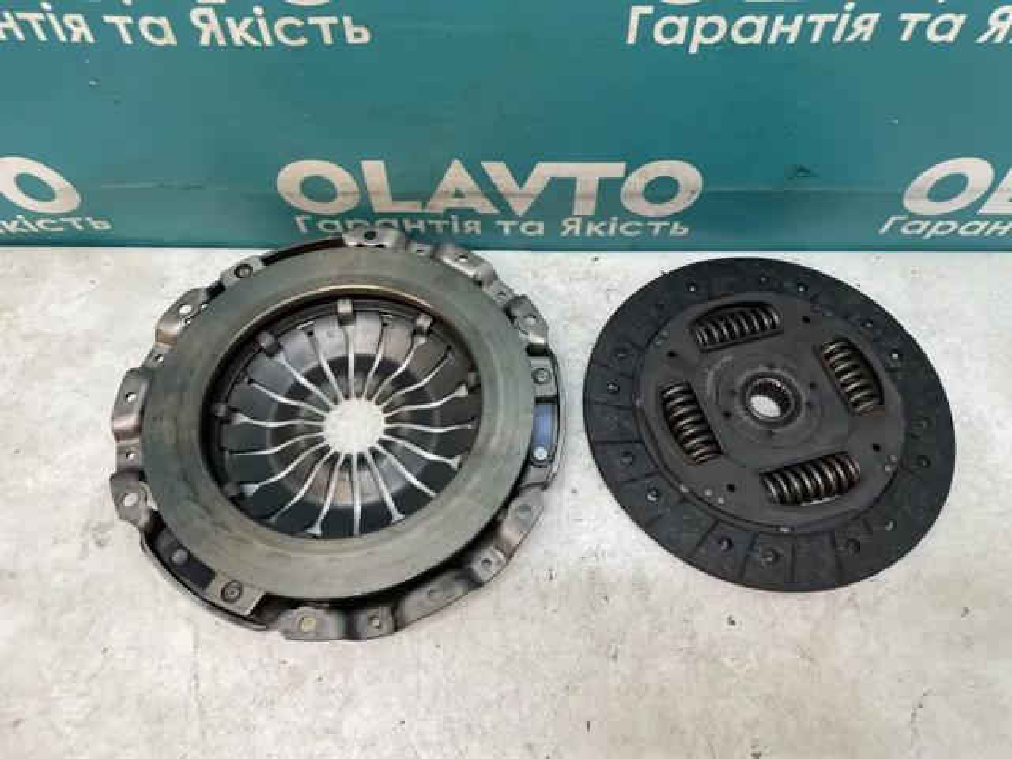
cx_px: 506
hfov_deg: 67.3
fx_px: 760
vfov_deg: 53.1
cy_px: 380
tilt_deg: -61.0
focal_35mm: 26
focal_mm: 4.2
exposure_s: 1/100
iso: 100
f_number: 1.6
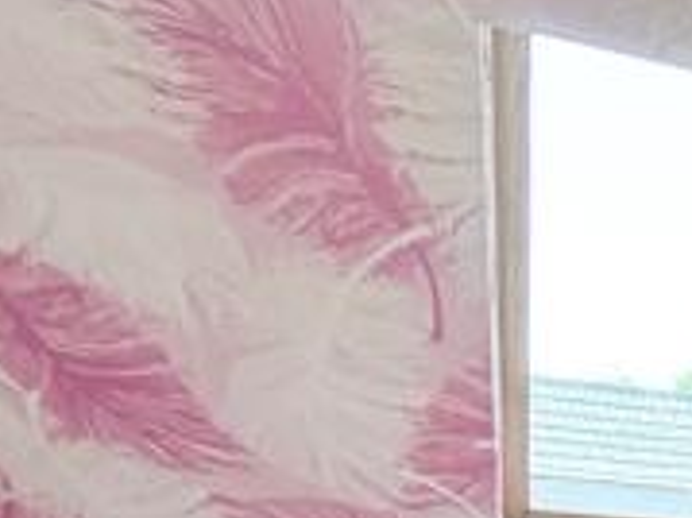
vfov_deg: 11.8
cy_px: 1473
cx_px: 1604
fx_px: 1598
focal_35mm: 80
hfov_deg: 15.4
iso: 200
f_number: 2.2
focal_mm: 2.22
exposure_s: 1/121
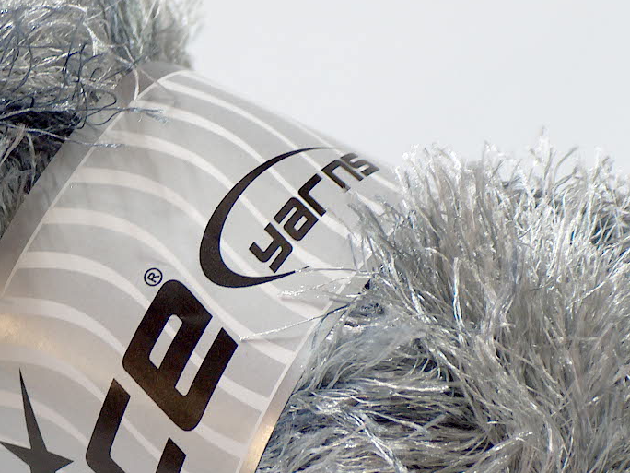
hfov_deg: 7.7
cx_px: 196
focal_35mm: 258
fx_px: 4696
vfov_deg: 5.8
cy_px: 336
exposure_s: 1/2.14
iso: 100
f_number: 3
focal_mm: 27.85
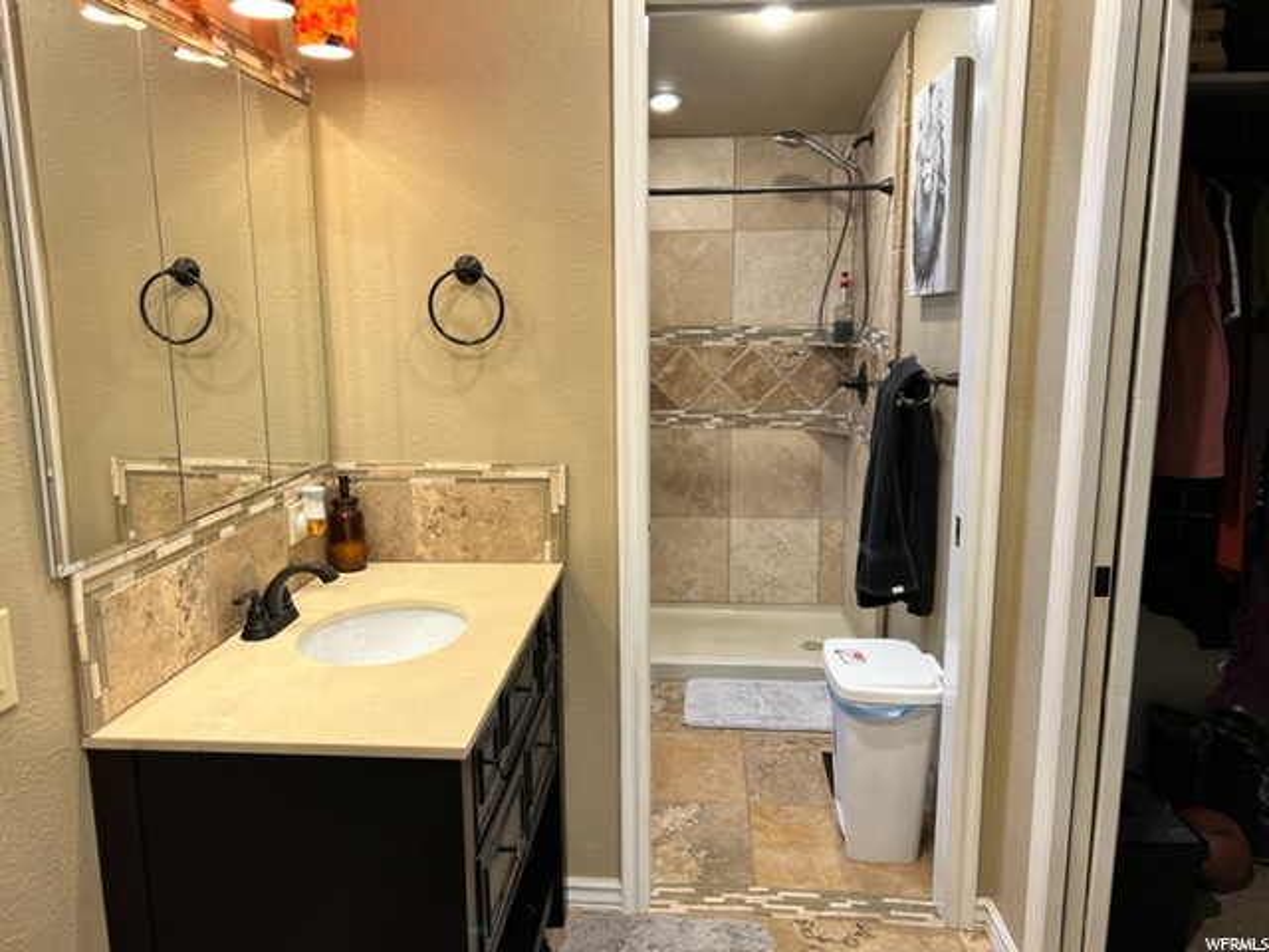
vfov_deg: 53.1
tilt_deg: -9.8
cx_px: 634
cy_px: 476
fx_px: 953
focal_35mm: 26
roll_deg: +0.3
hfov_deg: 67.3
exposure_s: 1/120
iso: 100
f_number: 1.5
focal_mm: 5.7
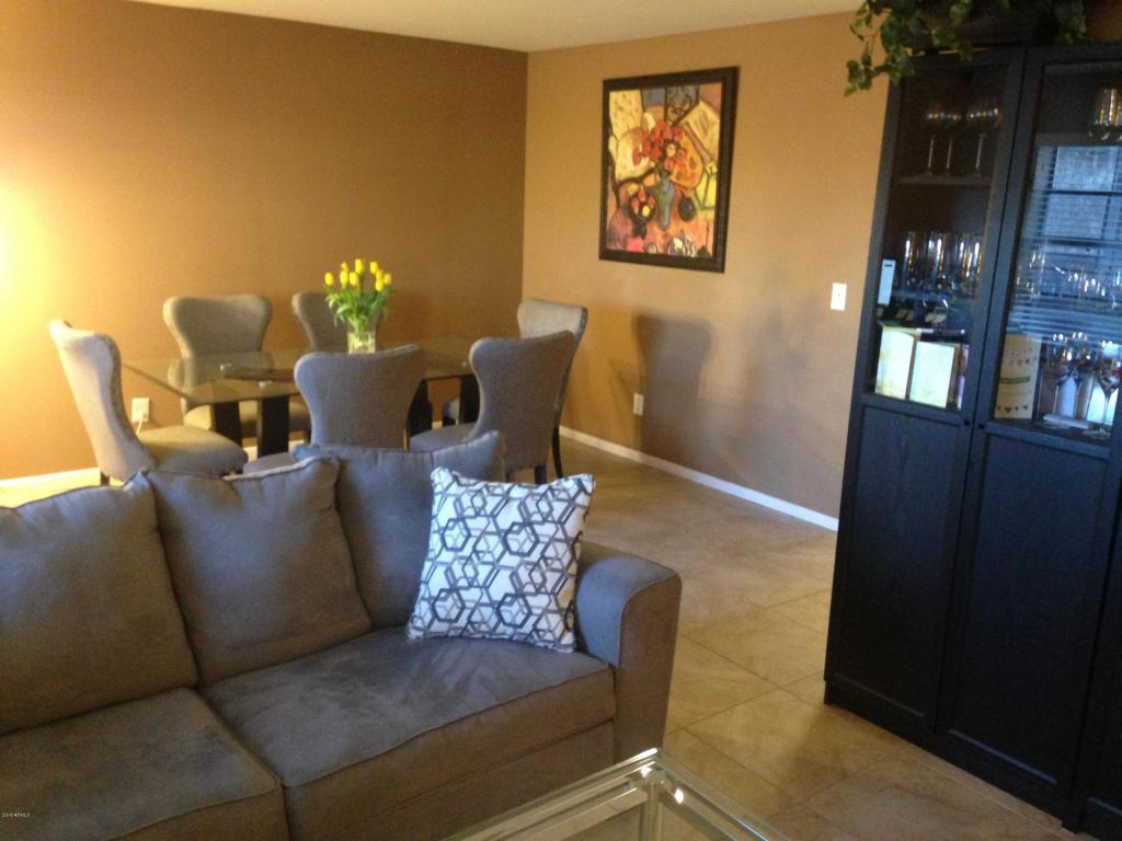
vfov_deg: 42.9
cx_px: 561
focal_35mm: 33
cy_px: 420
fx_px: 1070
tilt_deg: -14.7
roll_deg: -1.5
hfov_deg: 55.4
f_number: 2.4
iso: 400
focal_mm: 4.12
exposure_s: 1/15
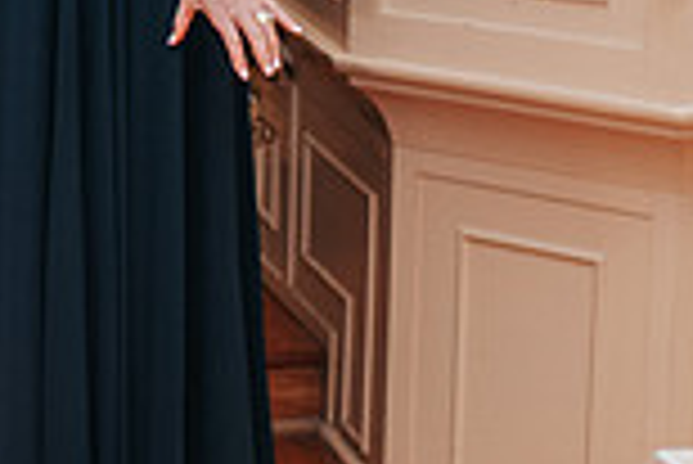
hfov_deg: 12.8
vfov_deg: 8.8
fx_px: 2948
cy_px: -245
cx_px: -311
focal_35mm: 153
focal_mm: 35
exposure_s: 1/200
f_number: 3.2
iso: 1000
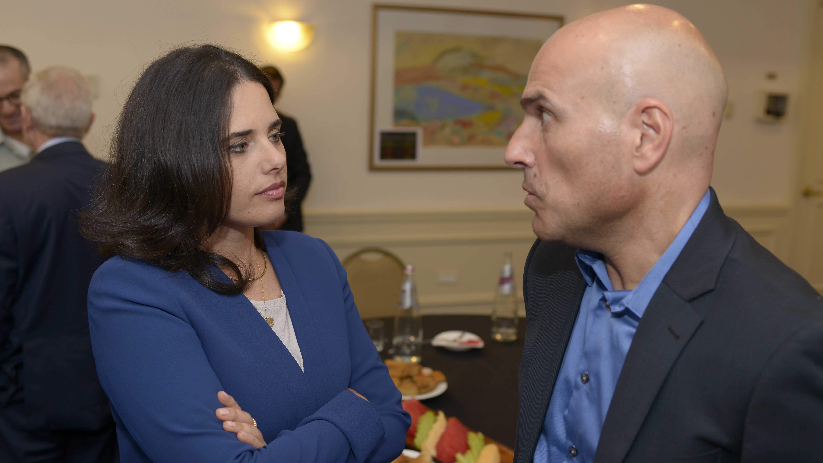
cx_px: 410
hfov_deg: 54.0
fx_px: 807
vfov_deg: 32.0
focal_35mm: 37
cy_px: 242
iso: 800
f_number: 3.5
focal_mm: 35
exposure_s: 1/160
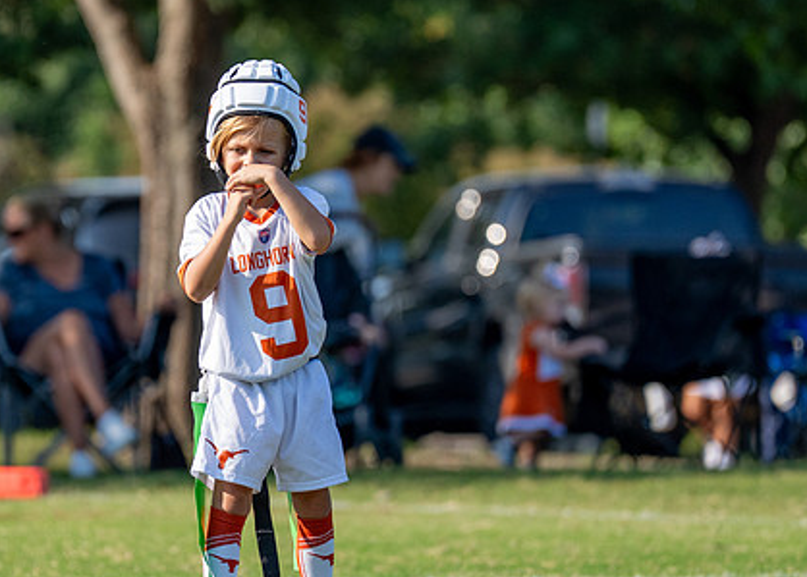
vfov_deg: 2.7
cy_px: 321
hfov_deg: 3.8
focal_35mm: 525
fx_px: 12039
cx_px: 258
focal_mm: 200
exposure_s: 1/2500
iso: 250
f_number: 2.8
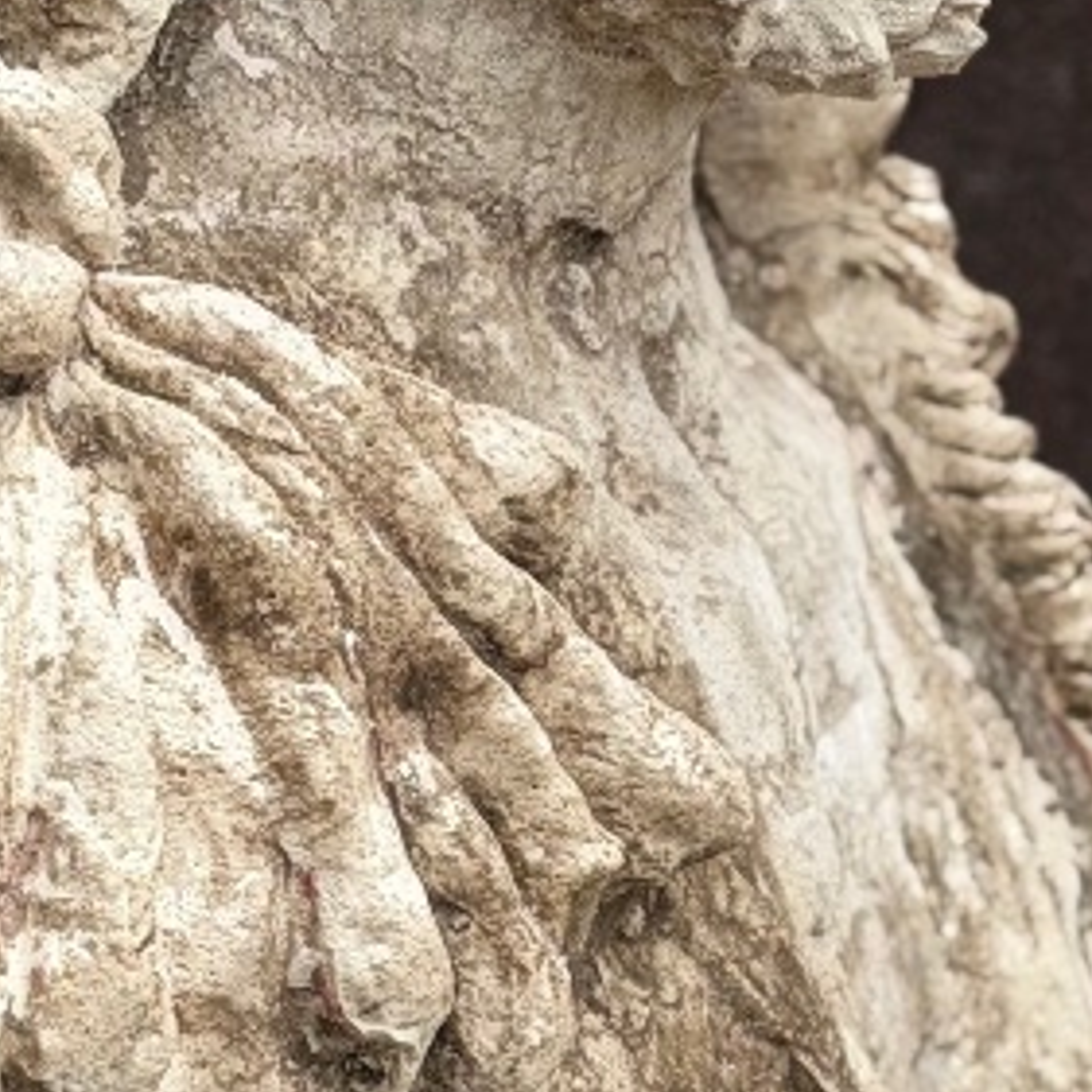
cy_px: 532
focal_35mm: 181
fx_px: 6460
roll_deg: -2.3
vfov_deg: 9.7
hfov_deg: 9.7
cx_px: 606
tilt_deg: -19.3
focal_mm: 6.76
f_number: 1.78
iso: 50
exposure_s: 1/196
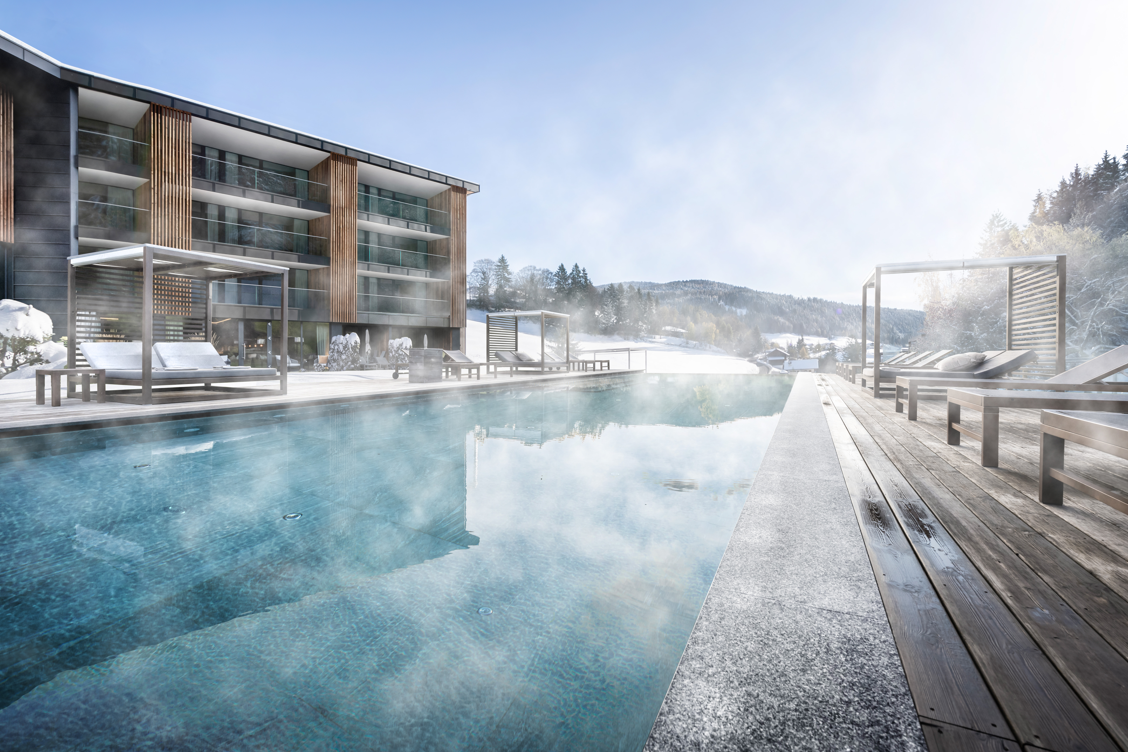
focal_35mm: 15
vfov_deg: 77.3
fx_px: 470
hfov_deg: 100.4
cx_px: 575
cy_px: 362
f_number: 7.1
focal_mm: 14
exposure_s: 1/60
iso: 640
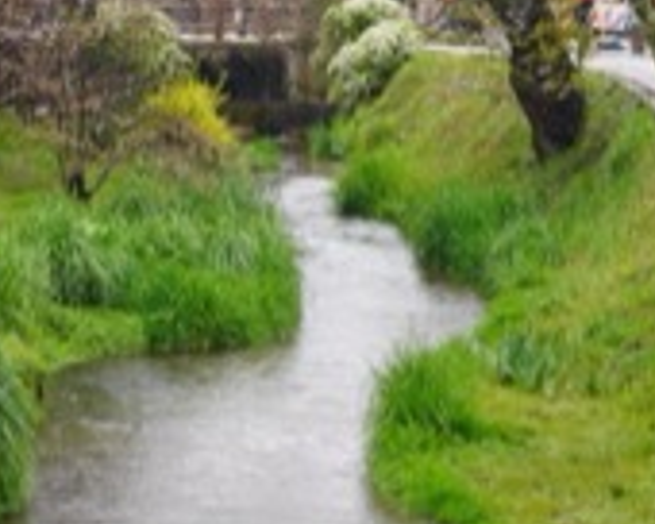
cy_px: 285
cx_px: -58
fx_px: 2675
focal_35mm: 138
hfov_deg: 13.7
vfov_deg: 11.2
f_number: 5
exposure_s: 1/80
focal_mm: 39
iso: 100
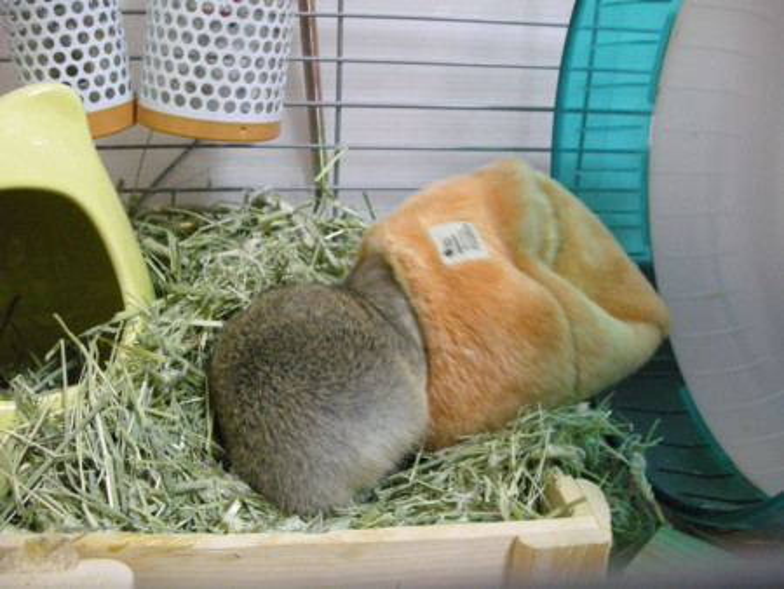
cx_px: 392
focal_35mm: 35
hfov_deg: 52.6
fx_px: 793
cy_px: 294
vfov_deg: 40.7
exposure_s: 1/16
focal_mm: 5.7
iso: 400
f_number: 2.8
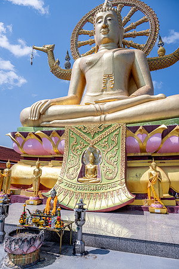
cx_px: 90
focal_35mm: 24
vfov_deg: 73.7
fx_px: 179
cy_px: 134
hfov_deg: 53.1
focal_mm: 24
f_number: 8
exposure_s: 1/320
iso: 64
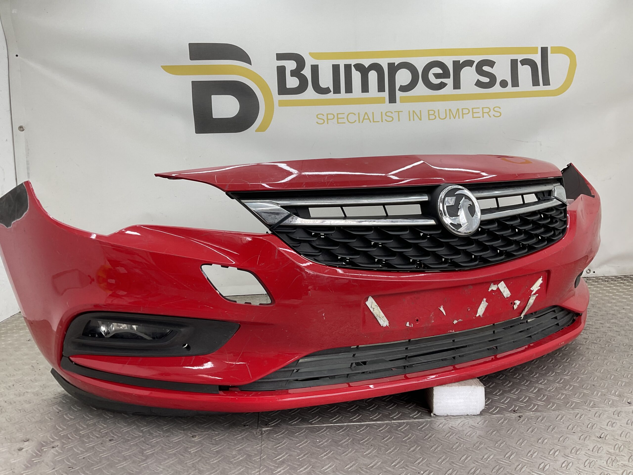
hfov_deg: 61.7
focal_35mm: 29
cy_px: 238
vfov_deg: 48.2
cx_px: 316
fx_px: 530
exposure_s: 1/120
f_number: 1.8
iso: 25
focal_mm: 3
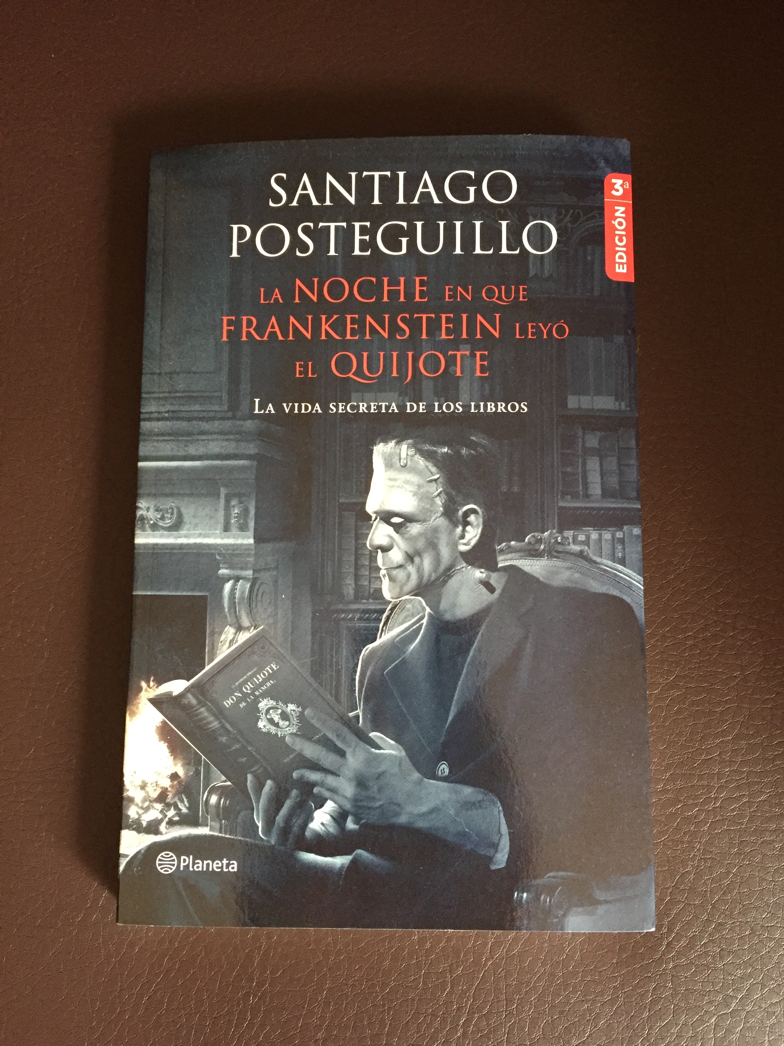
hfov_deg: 48.2
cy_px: 523
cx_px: 392
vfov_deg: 61.7
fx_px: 876
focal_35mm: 29
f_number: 2.2
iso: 250
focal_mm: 4.15
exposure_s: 1/30
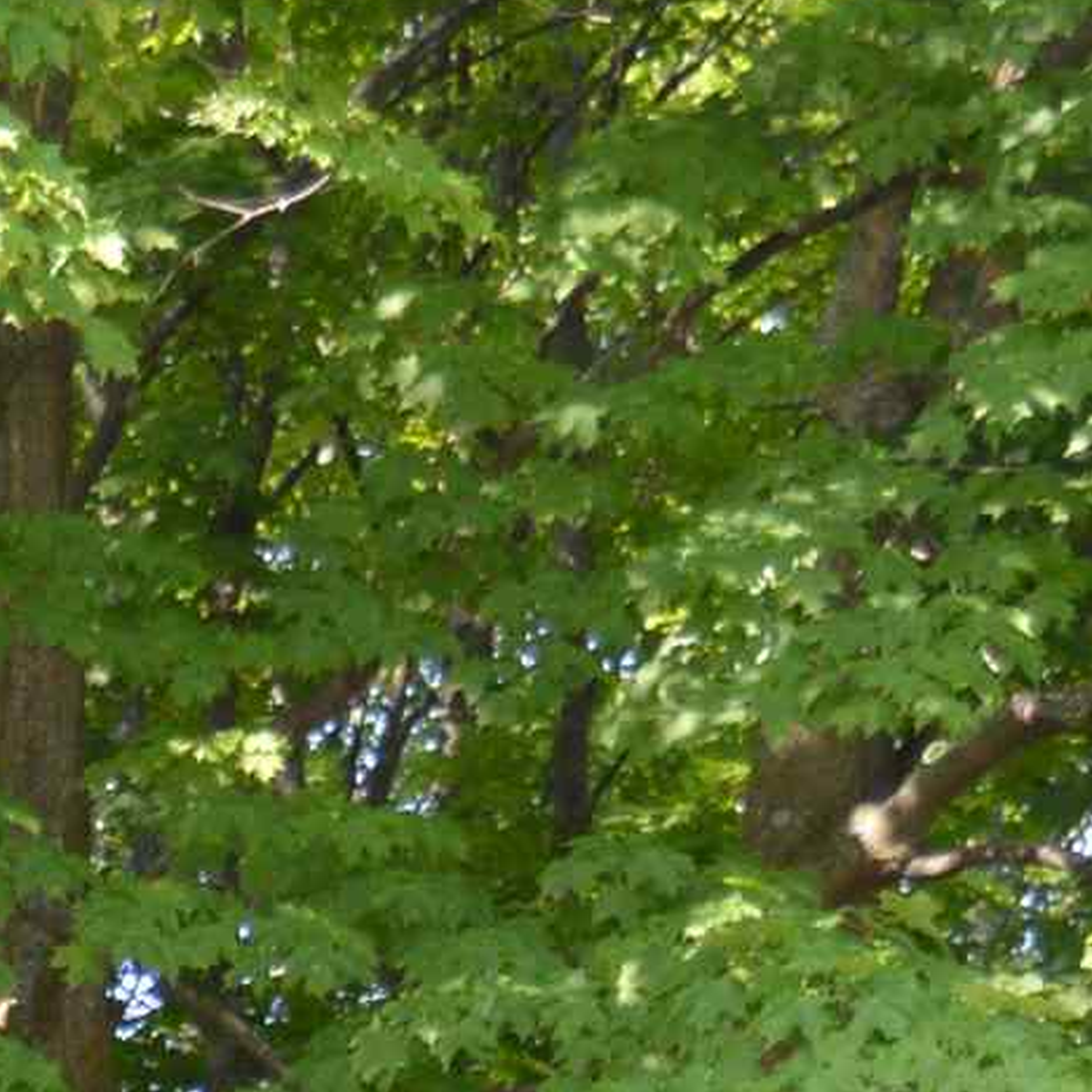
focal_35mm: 244
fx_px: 8701
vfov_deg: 6.9
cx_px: -667
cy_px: 2292
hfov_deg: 7.0
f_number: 5.6
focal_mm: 29
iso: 140
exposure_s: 1/125
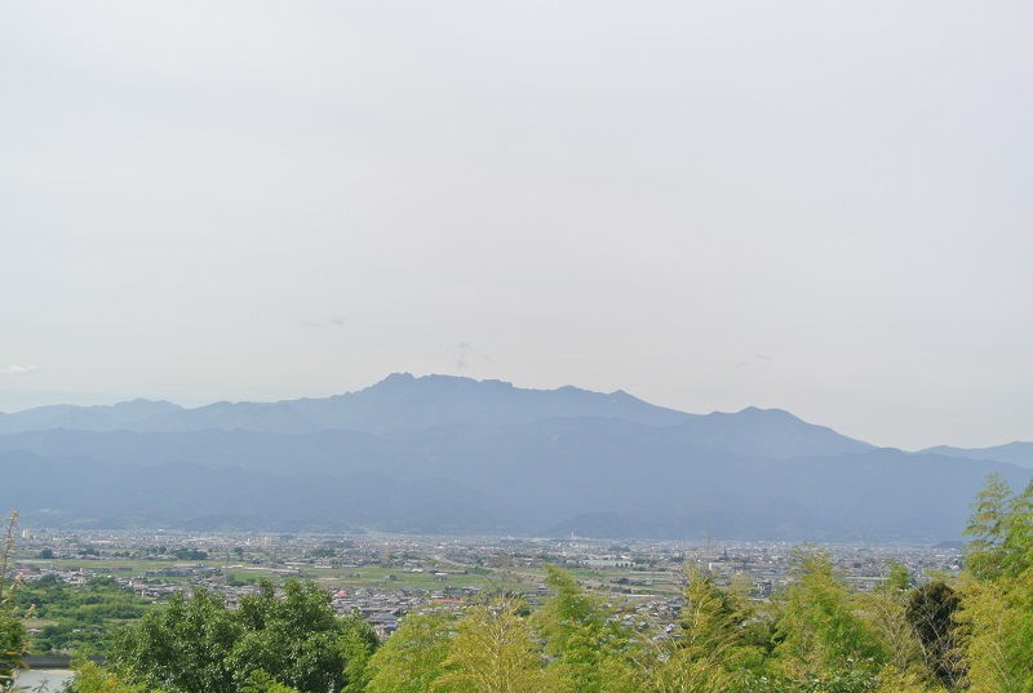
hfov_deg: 29.2
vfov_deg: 19.8
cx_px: 516
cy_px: 346
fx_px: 1984
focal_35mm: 69
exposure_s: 1/500
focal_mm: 25.9
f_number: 5.3
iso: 100
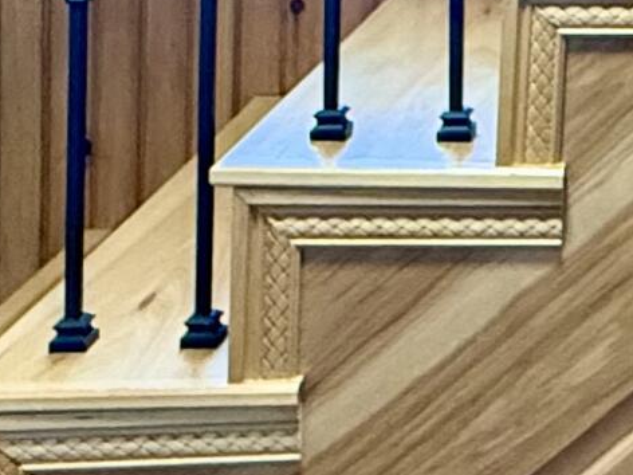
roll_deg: -2.2
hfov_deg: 19.4
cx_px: 929
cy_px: -260
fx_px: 1627
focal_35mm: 89
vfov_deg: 15.2
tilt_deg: -1.8
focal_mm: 2.22
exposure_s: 1/60
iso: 640
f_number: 2.2
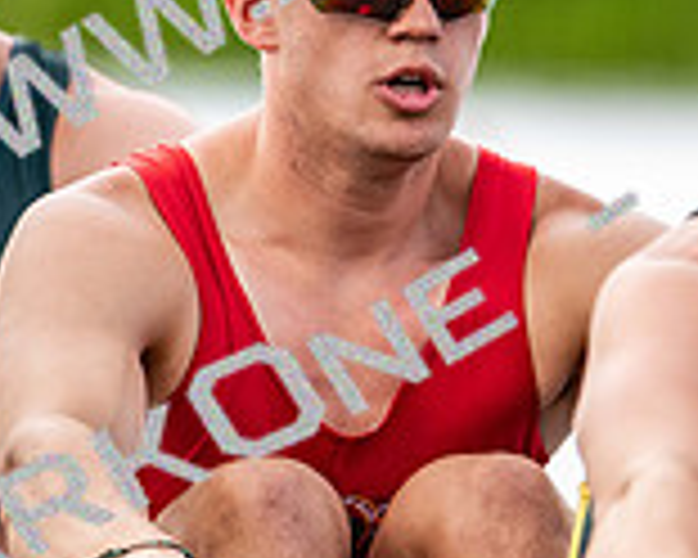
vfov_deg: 1.1
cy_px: 236
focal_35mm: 1401
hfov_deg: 1.4
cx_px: 383
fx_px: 28942
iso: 560
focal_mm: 400
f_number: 4.5
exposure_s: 1/2500
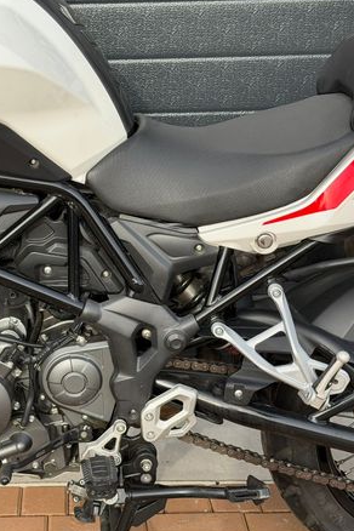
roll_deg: +1.9
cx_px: 63
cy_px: 285
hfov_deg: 18.5
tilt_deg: -19.5
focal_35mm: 73
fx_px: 1077
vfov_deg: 27.7
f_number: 1.78
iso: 80
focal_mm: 6.76
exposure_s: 1/1307
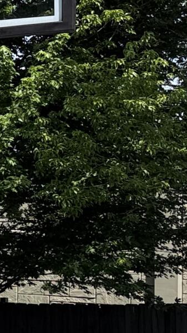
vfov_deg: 16.4
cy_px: 198
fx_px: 1155
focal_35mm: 131
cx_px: -619
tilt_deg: +1.8
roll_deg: -1.5
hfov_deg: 6.7
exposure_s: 1/3021
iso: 80
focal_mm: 6.76
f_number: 1.78
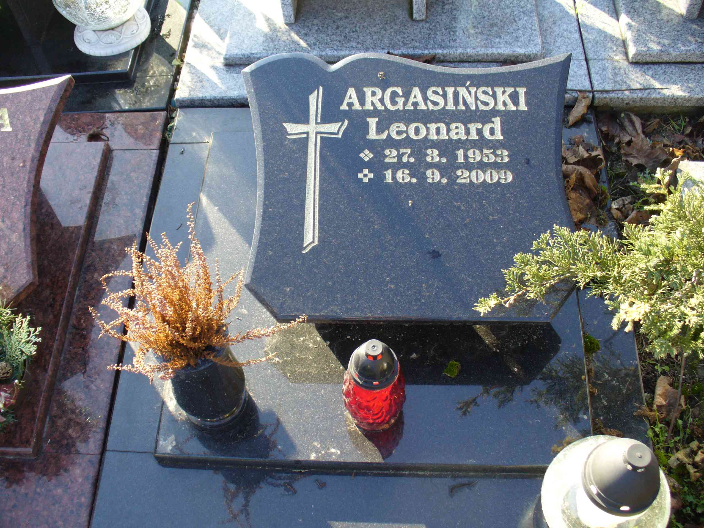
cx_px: 352
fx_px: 752
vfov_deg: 38.7
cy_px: 264
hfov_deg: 50.1
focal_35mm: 37
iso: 80
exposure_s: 1/100
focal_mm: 6.1
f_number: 2.8
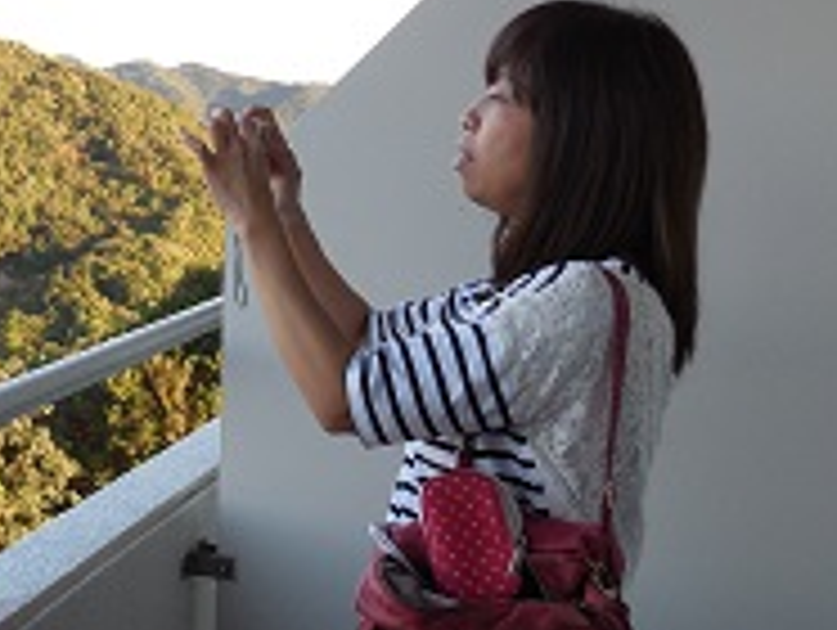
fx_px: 1501
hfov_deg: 29.6
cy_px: 256
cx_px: 56
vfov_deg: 23.7
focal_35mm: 62
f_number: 3.1
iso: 125
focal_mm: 4.5
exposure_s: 1/200
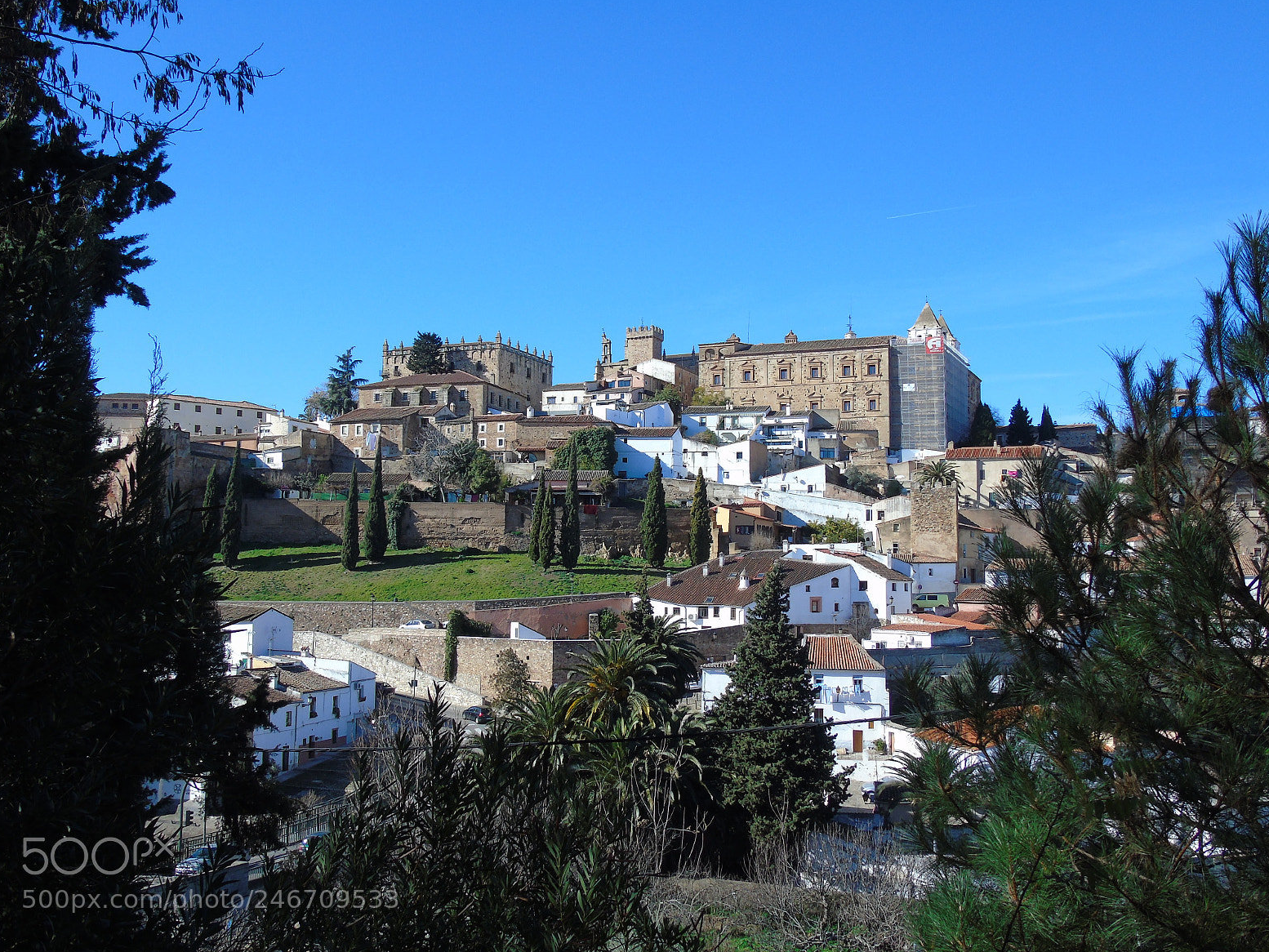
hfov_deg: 52.6
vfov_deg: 40.7
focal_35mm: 35
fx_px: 1283
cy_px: 474
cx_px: 625
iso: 80
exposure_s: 1/500
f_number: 3.8
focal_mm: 6.1
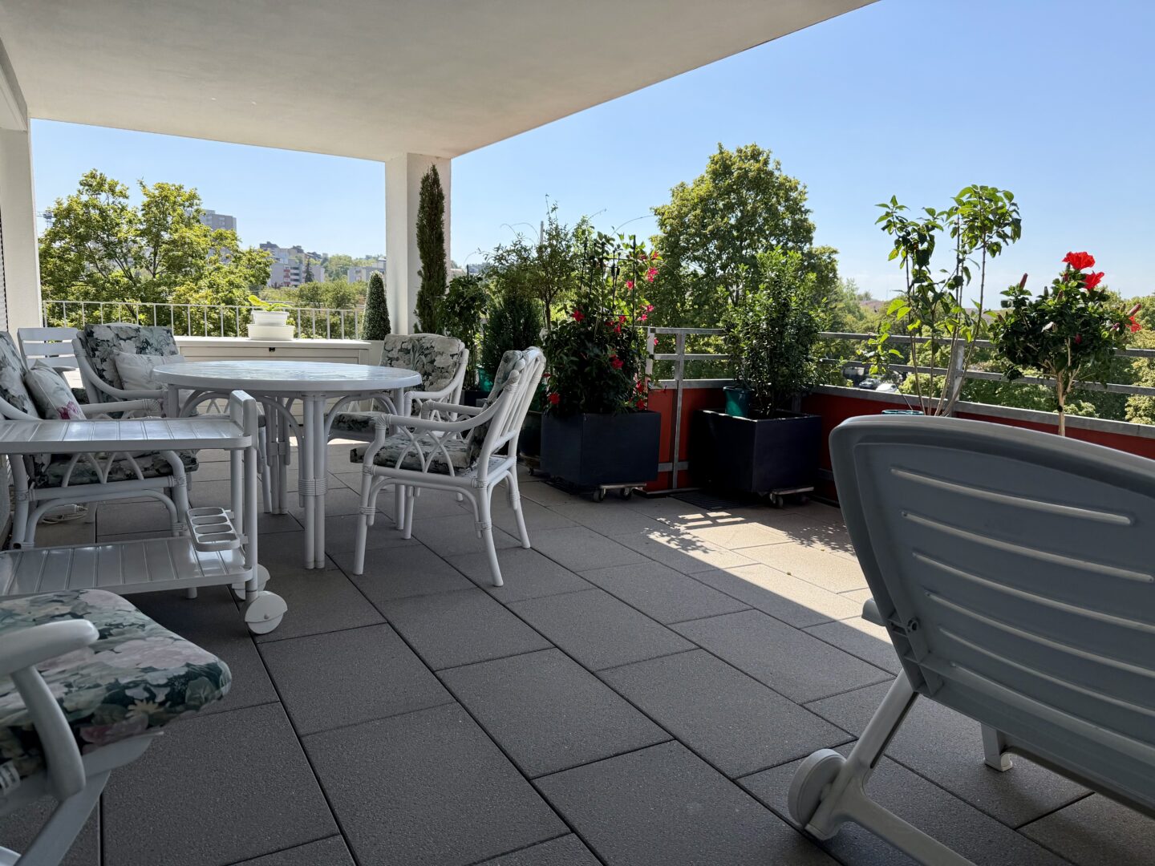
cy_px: 433
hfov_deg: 71.6
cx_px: 578
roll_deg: -2.2
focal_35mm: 24
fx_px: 801
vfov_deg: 56.8
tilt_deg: -9.1
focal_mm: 6.76
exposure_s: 1/3953
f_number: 1.78
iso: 80
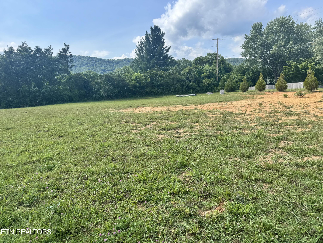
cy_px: 122
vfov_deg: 56.8
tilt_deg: -7.1
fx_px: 224
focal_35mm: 24
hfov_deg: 71.6
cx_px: 162
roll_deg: +1.0
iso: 80
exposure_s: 1/2833
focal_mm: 6.76
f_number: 1.78
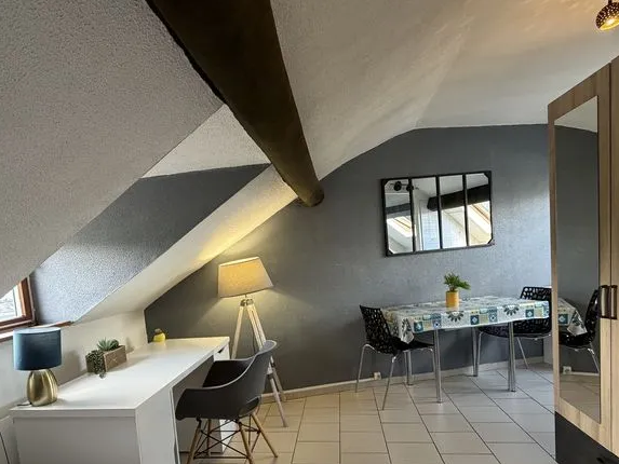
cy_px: 295
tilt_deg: -4.2
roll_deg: +5.3
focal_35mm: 22
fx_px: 393
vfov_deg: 60.2
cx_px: 266
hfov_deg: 76.0
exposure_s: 1/121
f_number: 2.2
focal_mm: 2.22
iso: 320
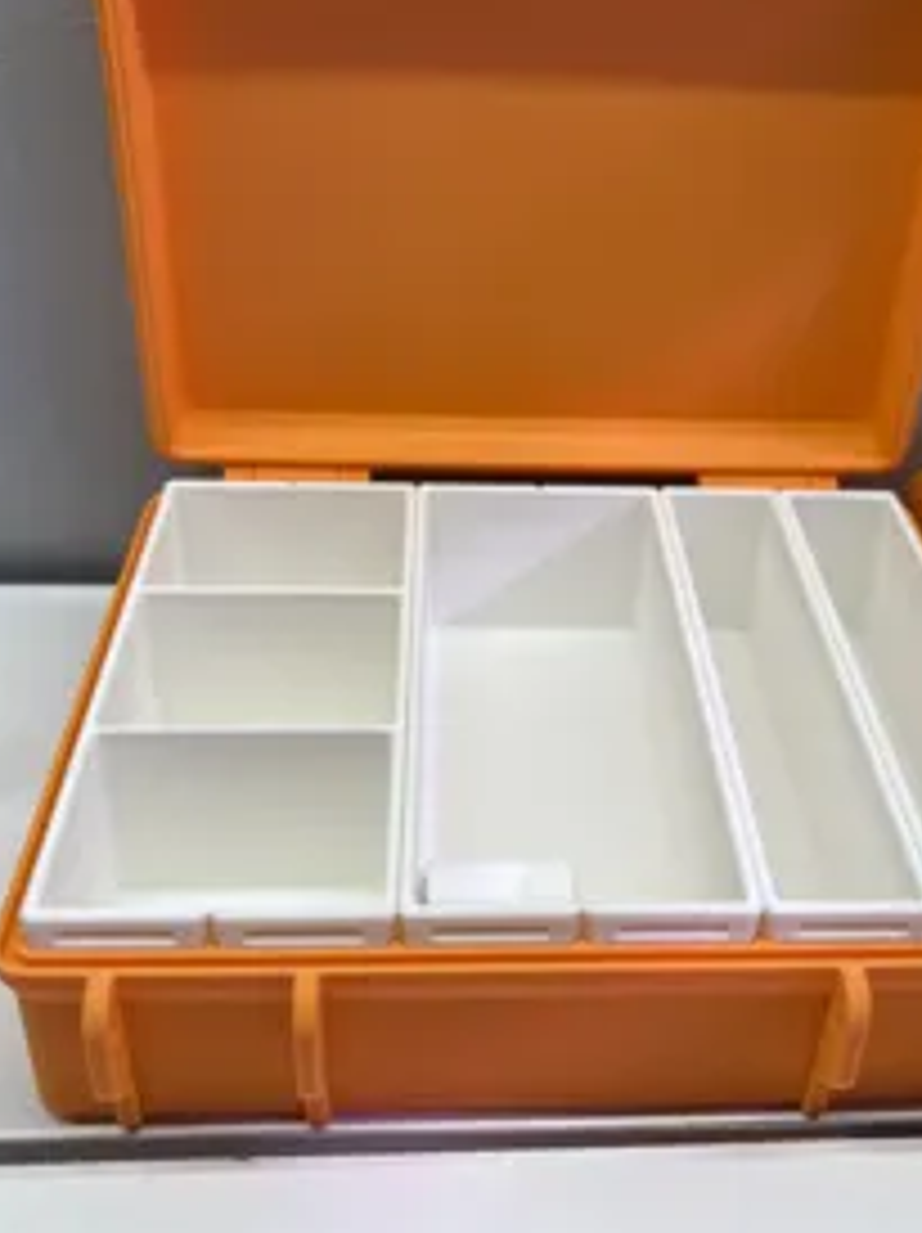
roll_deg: -2.9
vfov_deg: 48.9
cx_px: 558
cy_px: 554
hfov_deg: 37.5
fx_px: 1352
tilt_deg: -34.6
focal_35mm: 38
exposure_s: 1/113
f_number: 1.6
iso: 50
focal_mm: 5.96
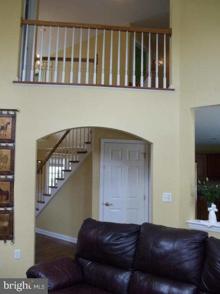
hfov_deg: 32.9
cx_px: 110
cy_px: 147
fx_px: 373
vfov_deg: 42.9
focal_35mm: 44
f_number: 3.5
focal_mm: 6
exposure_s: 1/125
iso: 400
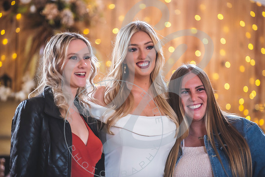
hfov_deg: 11.5
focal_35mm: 179
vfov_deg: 7.7
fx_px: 1318
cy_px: 89
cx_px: 138
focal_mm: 170
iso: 640
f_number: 2.8
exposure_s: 1/200
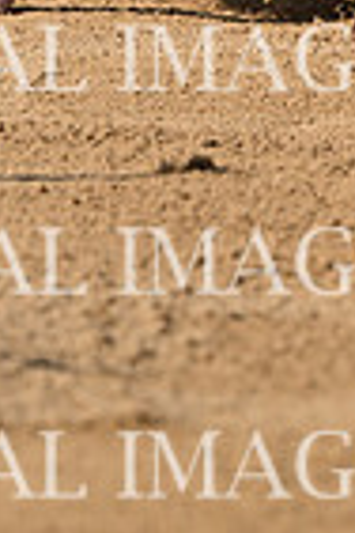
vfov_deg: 4.8
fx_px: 6256
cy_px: -450
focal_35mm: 423
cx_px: 414
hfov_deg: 3.2
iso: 500
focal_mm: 103
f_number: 3.5
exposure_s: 1/6400
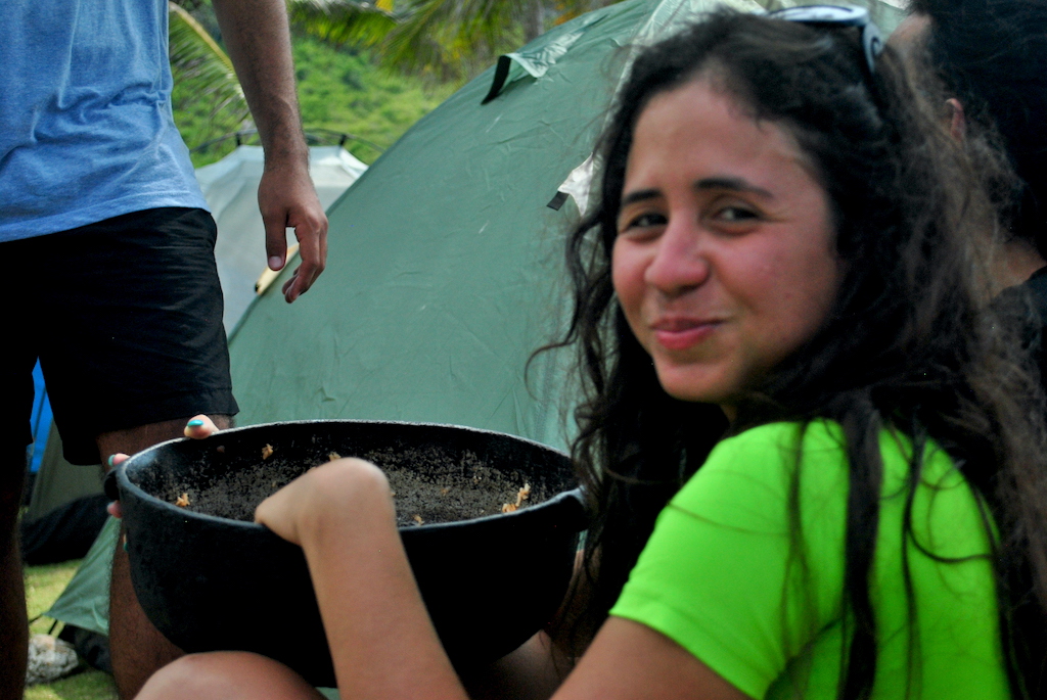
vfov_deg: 22.7
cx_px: 524
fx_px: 1747
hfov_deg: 33.4
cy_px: 350
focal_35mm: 60
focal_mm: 40
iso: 400
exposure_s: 1/1600
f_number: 5.3
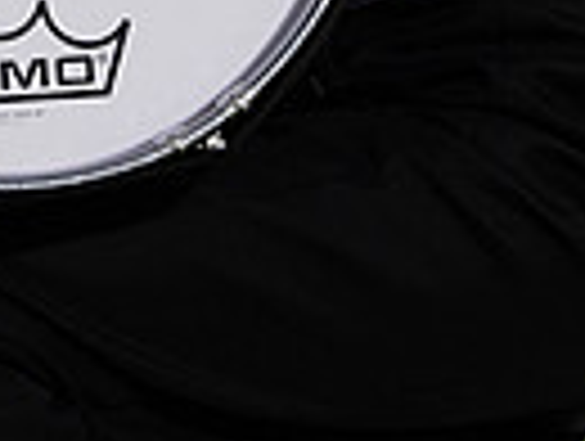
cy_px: -342
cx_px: 86
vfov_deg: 1.2
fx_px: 20453
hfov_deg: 1.6
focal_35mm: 1208
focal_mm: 282
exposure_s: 1/160
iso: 160
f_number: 8
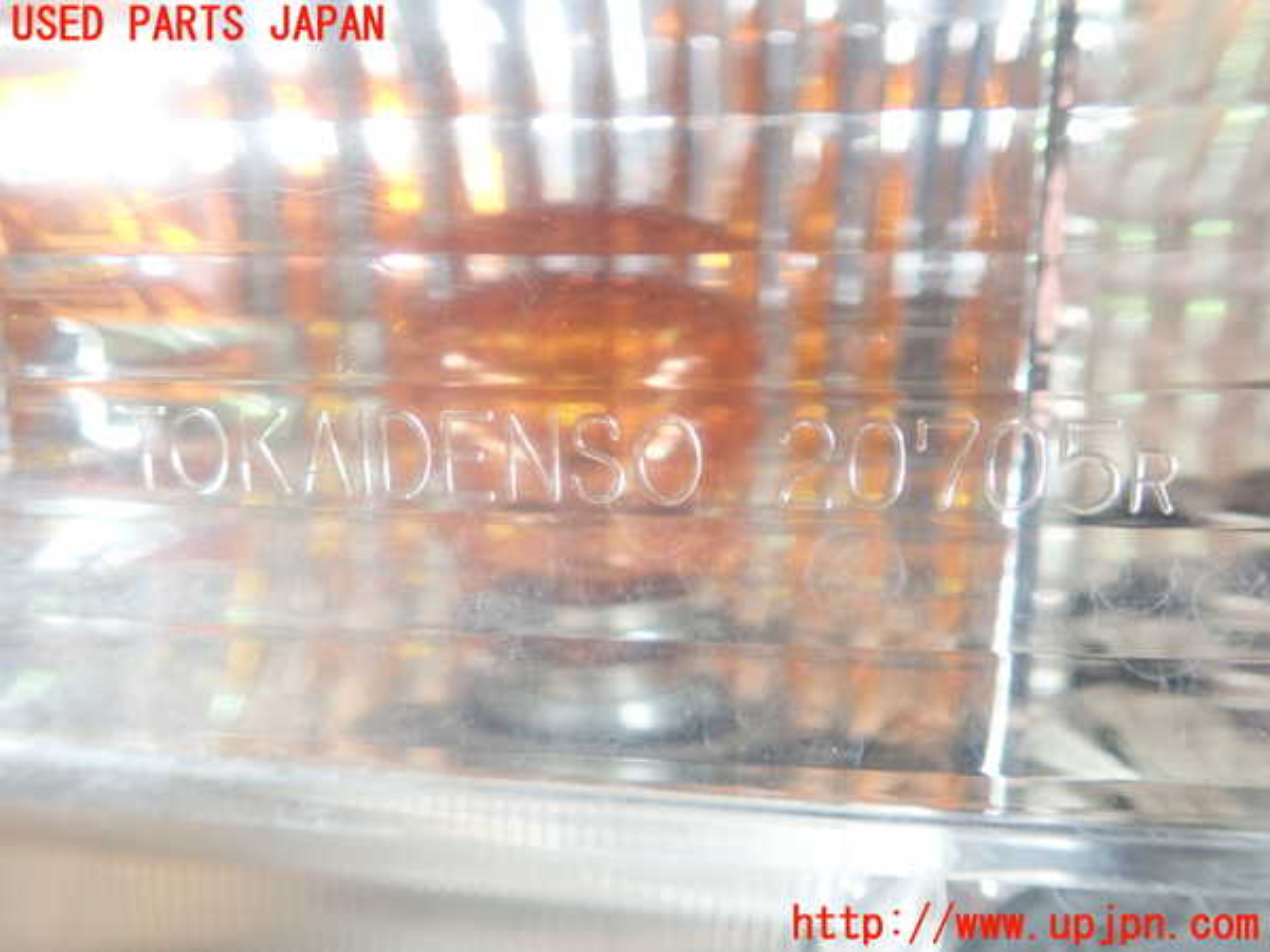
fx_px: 1101
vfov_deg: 46.8
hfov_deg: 60.0
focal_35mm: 30
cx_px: 635
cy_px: 476
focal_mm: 5.5
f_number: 2.3
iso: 800
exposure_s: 1/30
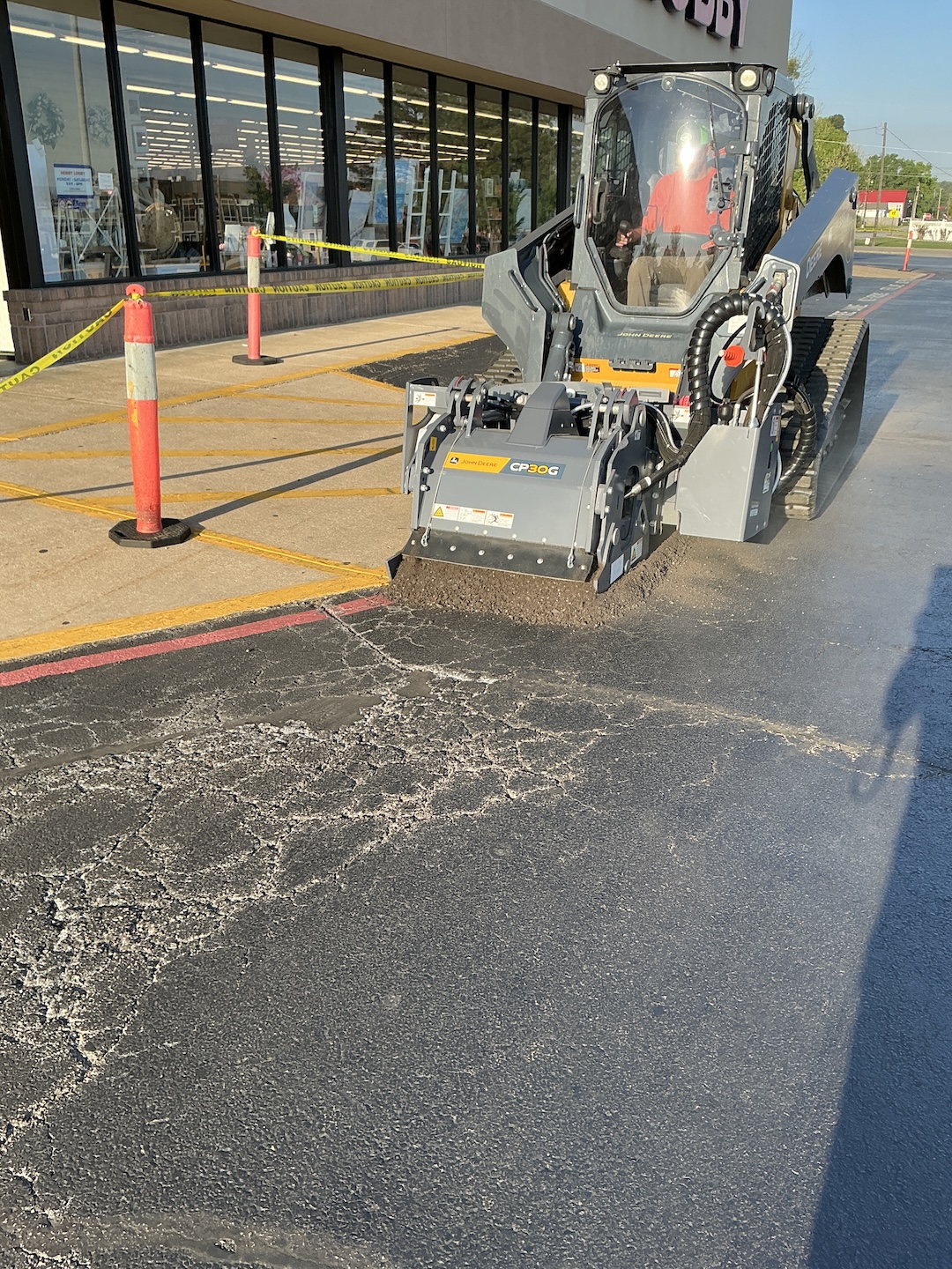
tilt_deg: -21.7
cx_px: 476
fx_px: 1027
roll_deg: +0.6
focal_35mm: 28
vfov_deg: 63.4
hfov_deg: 49.7
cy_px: 634
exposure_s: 1/635
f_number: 1.8
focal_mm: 3
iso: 25
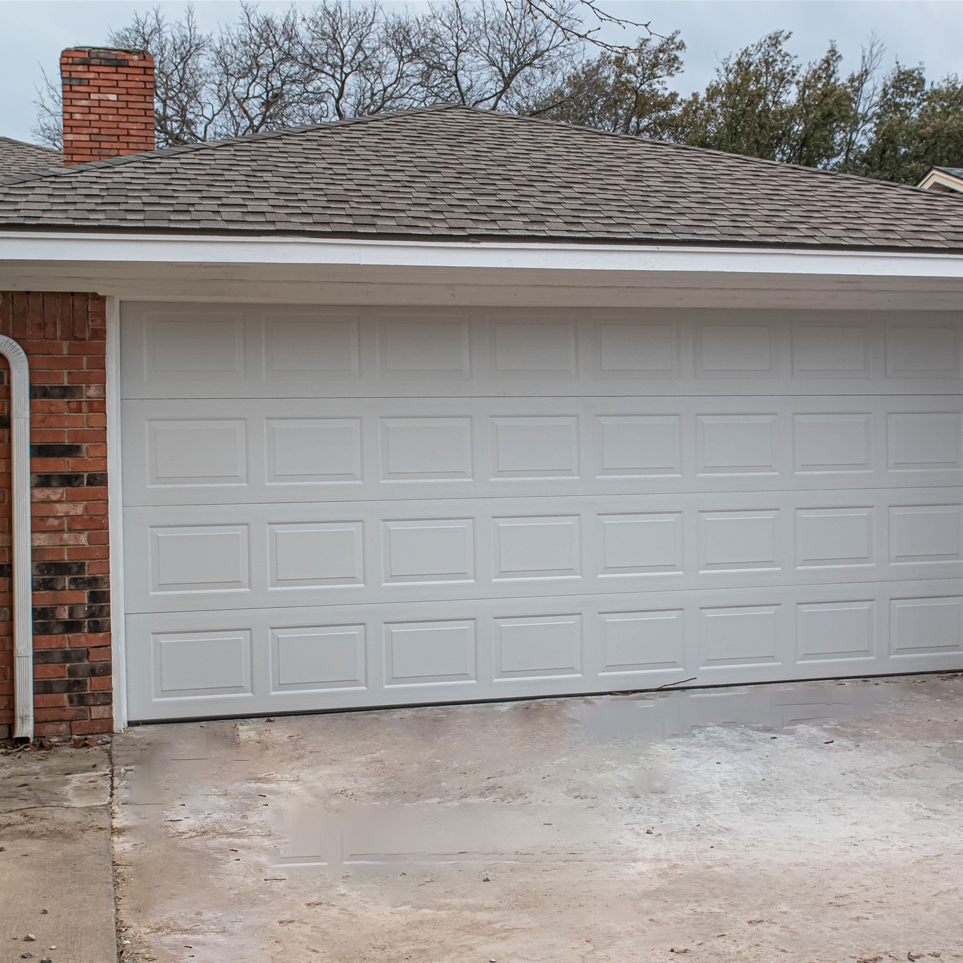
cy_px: 482
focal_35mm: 46
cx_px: 525
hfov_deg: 36.8
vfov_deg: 36.8
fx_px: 1448
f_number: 8
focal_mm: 24
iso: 200
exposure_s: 1/250
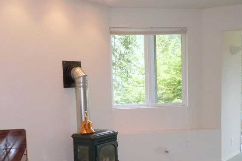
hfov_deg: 37.5
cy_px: 121
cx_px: 130
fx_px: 356
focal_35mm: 53
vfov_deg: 25.2
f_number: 3.7
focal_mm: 5
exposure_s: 1/80
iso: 320
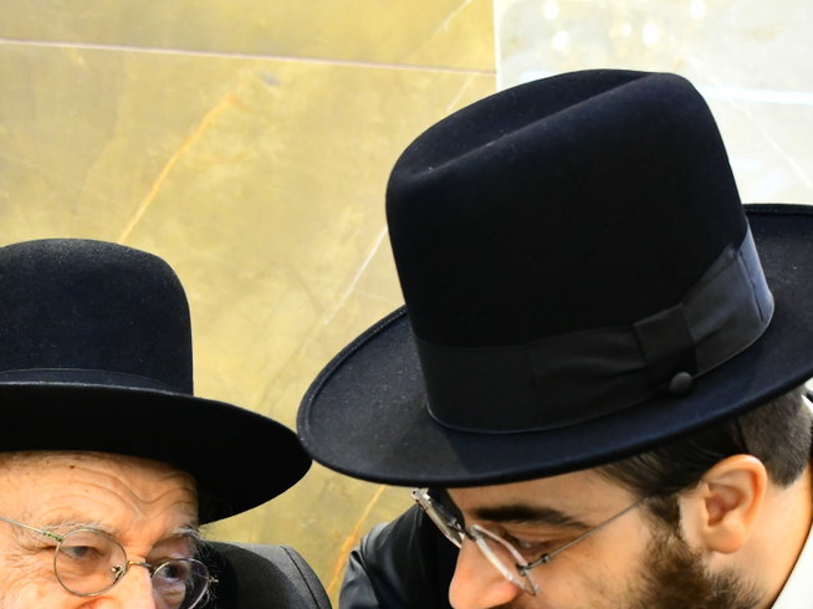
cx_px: 334
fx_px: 1643
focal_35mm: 70
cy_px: 463
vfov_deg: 20.8
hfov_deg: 27.7
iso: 4000
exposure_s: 1/160
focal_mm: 34
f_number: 5.6
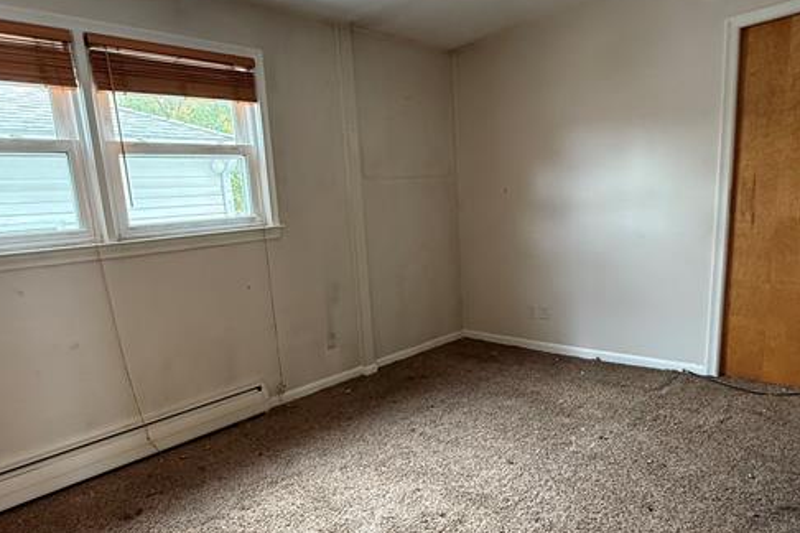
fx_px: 511
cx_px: 342
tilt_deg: -10.5
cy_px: 317
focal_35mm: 23
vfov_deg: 54.7
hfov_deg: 75.7
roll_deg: +4.9
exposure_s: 1/60
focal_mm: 2.22
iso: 400
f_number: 2.2
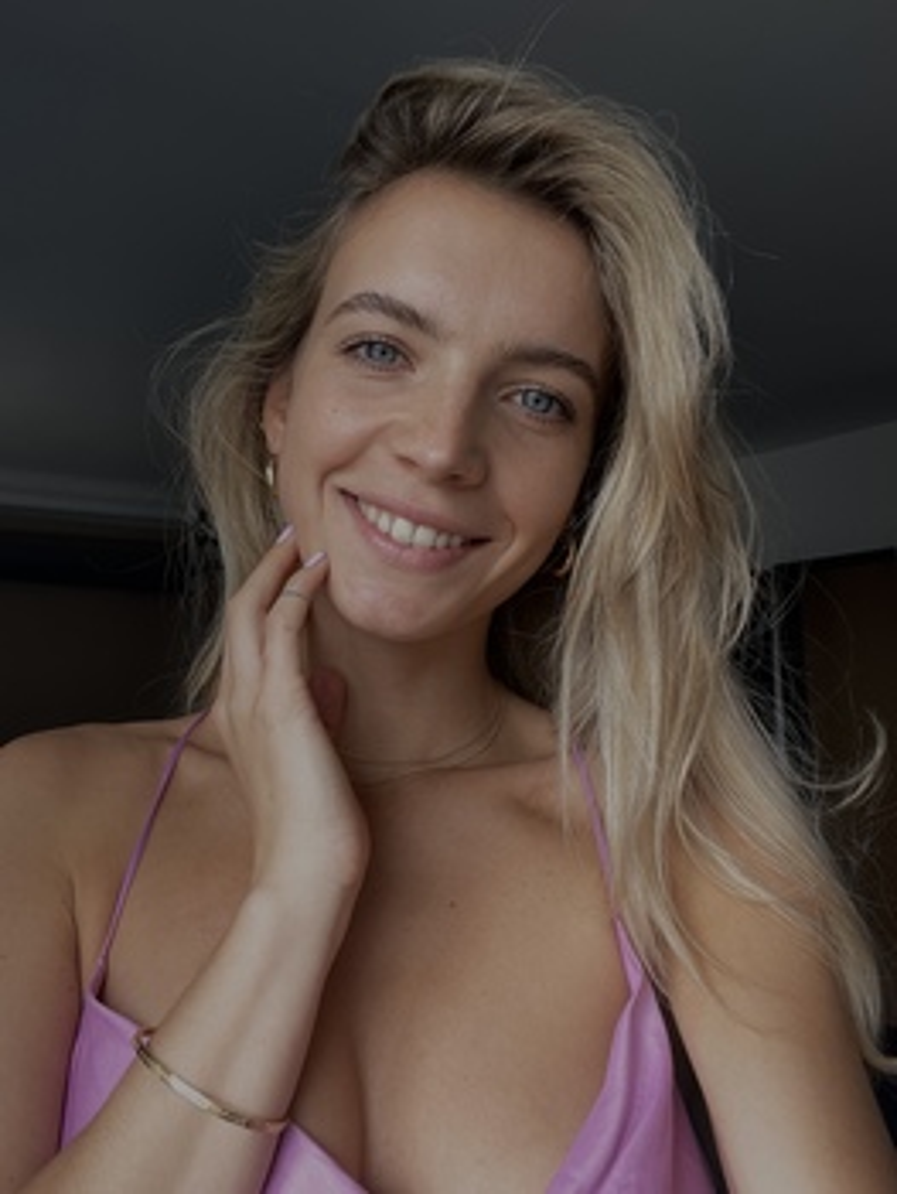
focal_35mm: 30
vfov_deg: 59.9
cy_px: 597
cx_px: 448
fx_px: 1035
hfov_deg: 46.8
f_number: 2.2
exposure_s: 1/121
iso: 40
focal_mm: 2.71
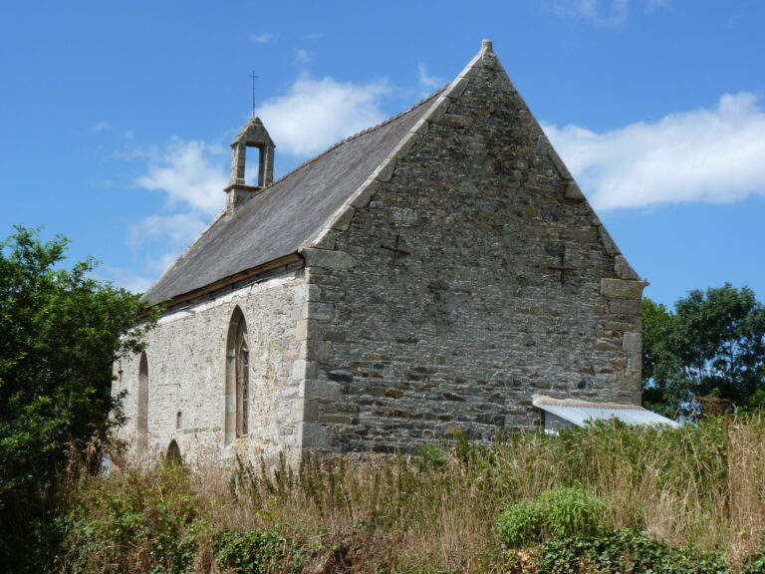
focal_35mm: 72
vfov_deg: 20.4
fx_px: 1591
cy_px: 287
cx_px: 382
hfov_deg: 27.0
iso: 80
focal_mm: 12.8
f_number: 5.6
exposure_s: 1/320
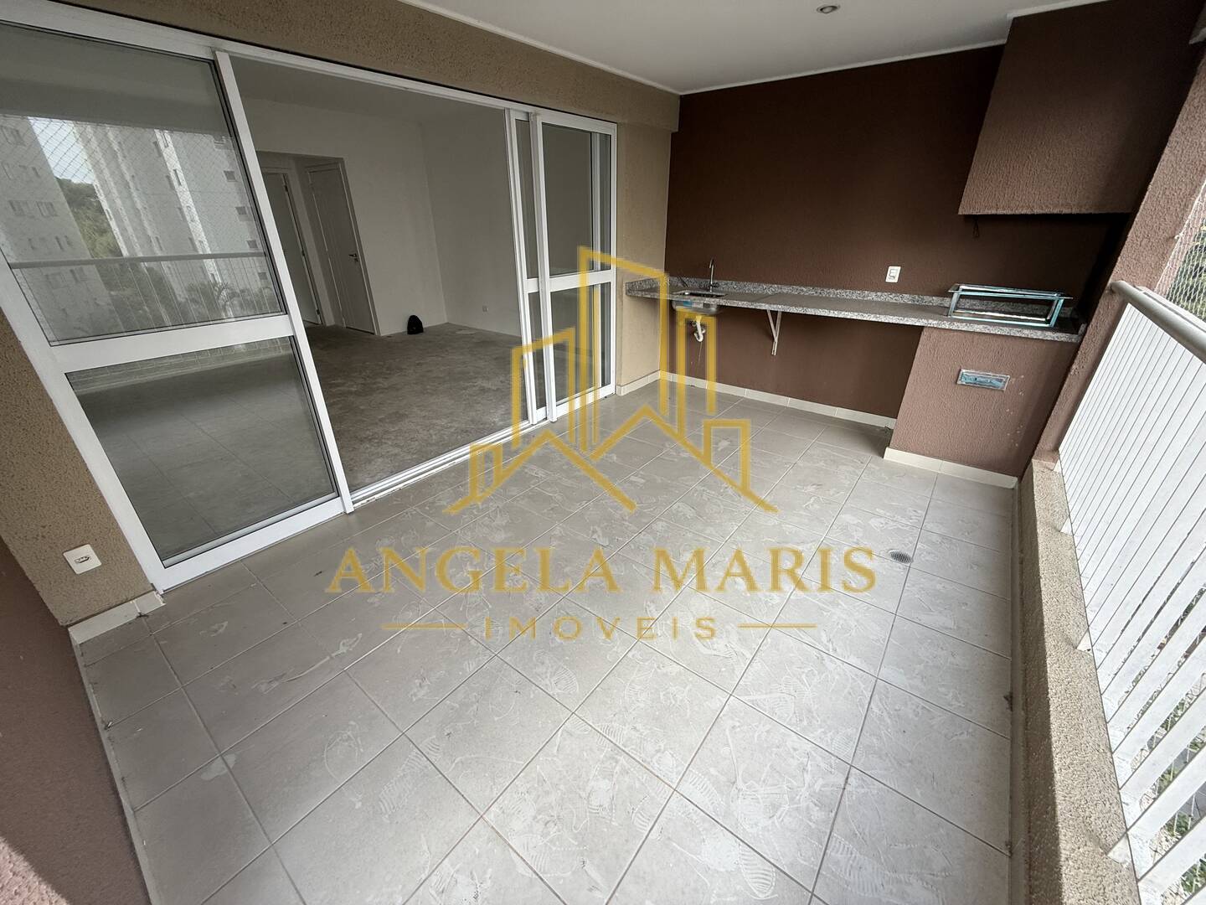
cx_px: 603
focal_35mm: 14
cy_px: 452
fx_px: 488
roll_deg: +0.7
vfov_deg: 85.7
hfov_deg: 102.1
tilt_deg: -24.2
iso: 50
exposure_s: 1/123
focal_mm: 2.22
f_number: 2.2
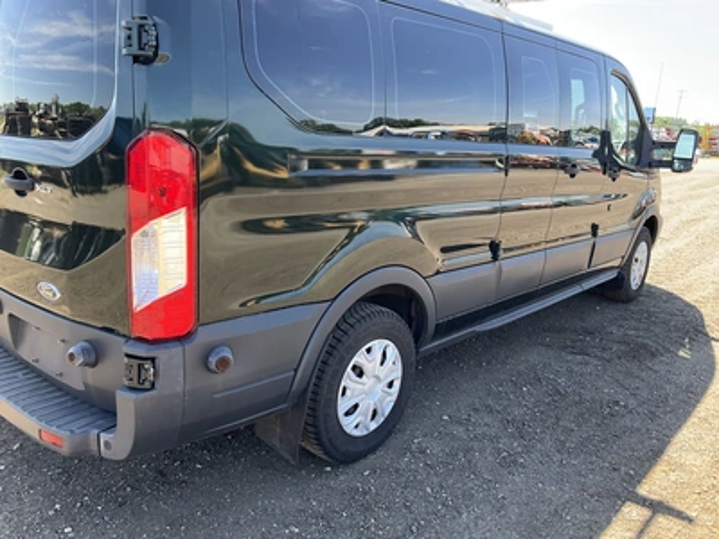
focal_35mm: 29
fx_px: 602
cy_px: 270
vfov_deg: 48.2
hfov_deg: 61.7
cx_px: 360
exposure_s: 1/202
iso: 25
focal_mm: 3
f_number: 1.8
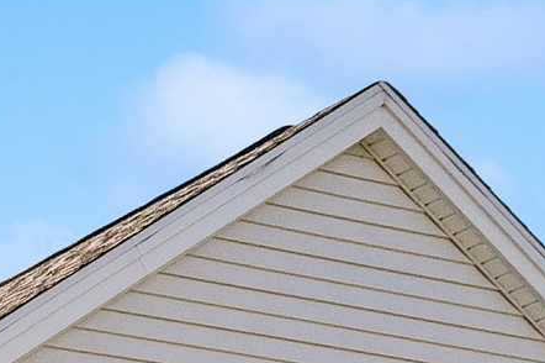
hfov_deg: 11.8
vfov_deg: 7.7
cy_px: 1133
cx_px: -603
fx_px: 2314
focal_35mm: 153
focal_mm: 8.38
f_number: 2.8
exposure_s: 1/2500
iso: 200
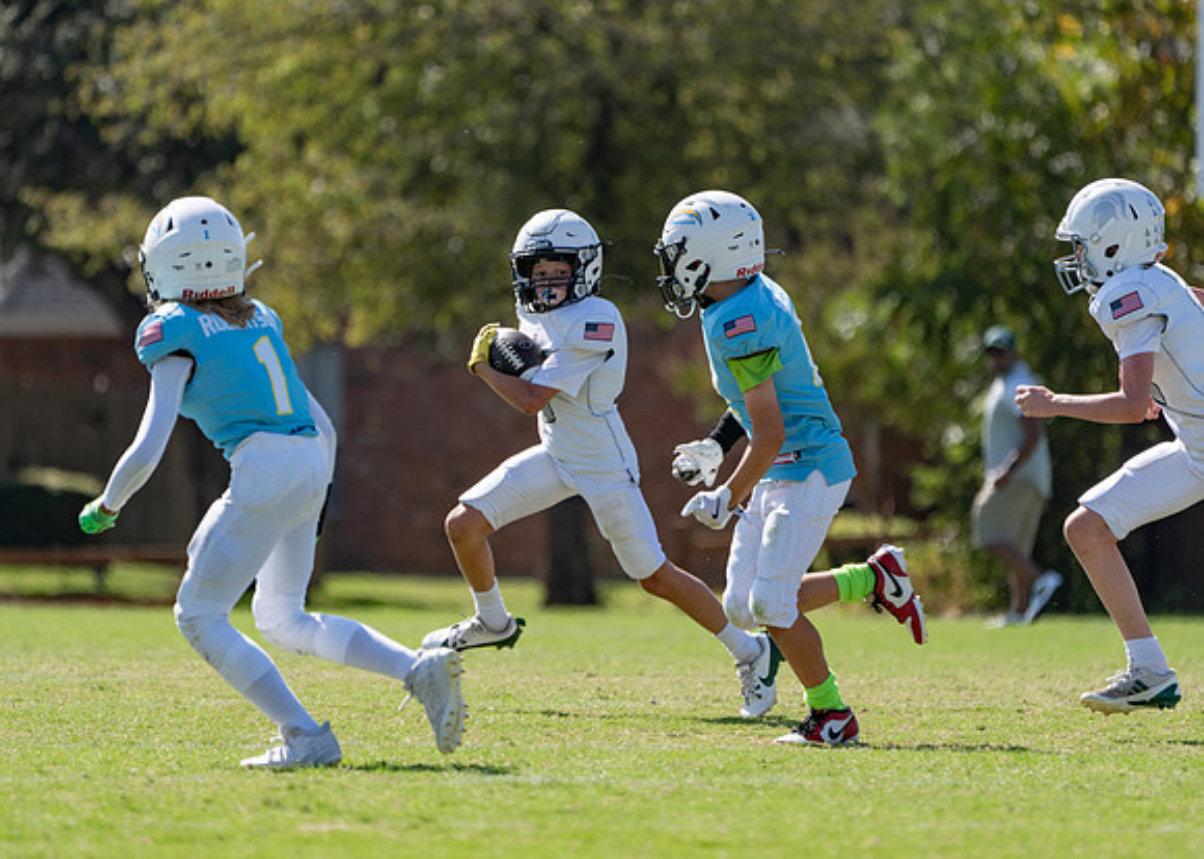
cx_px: 560
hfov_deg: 3.9
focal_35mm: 513
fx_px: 17553
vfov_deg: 2.8
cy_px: 407
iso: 200
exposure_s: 1/1000
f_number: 5.6
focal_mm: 400
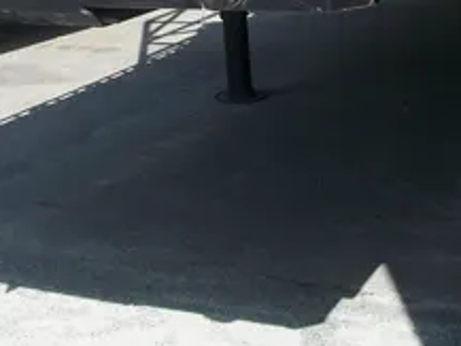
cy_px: -37
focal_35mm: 81
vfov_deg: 17.6
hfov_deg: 24.1
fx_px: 1079
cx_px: 229
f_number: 5.5
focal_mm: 5.7
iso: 80
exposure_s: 1/320
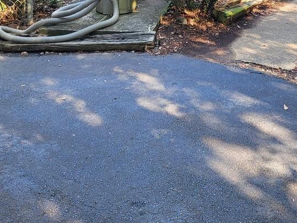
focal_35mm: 65
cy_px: -51
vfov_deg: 20.9
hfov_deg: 29.5
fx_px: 558
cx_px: 212
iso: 64
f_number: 1.8
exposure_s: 1/120
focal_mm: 5
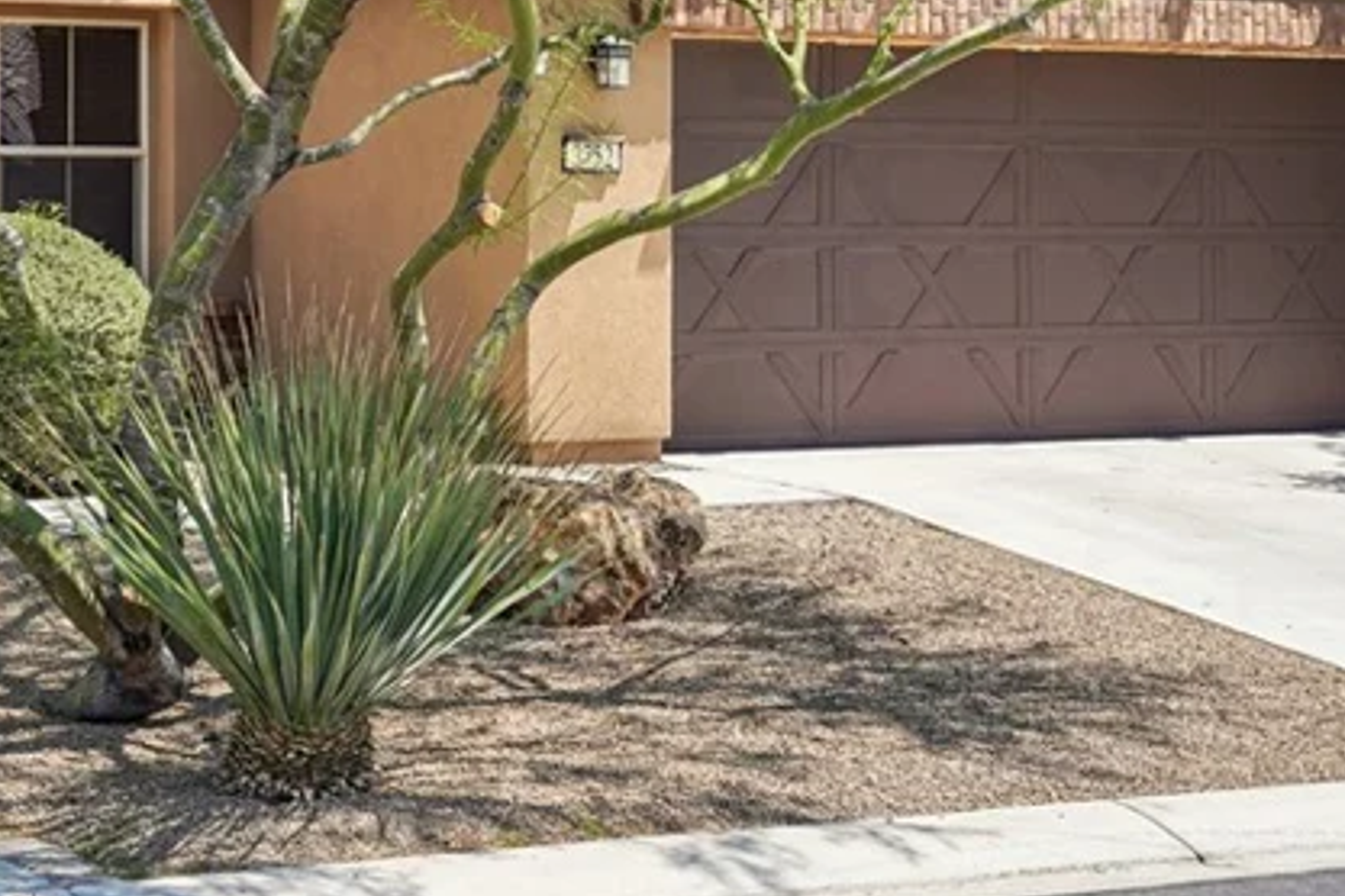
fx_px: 3213
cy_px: -139
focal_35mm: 86
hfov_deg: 23.6
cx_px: 510
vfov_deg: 15.4
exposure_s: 1/160
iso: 100
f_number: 8
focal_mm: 35
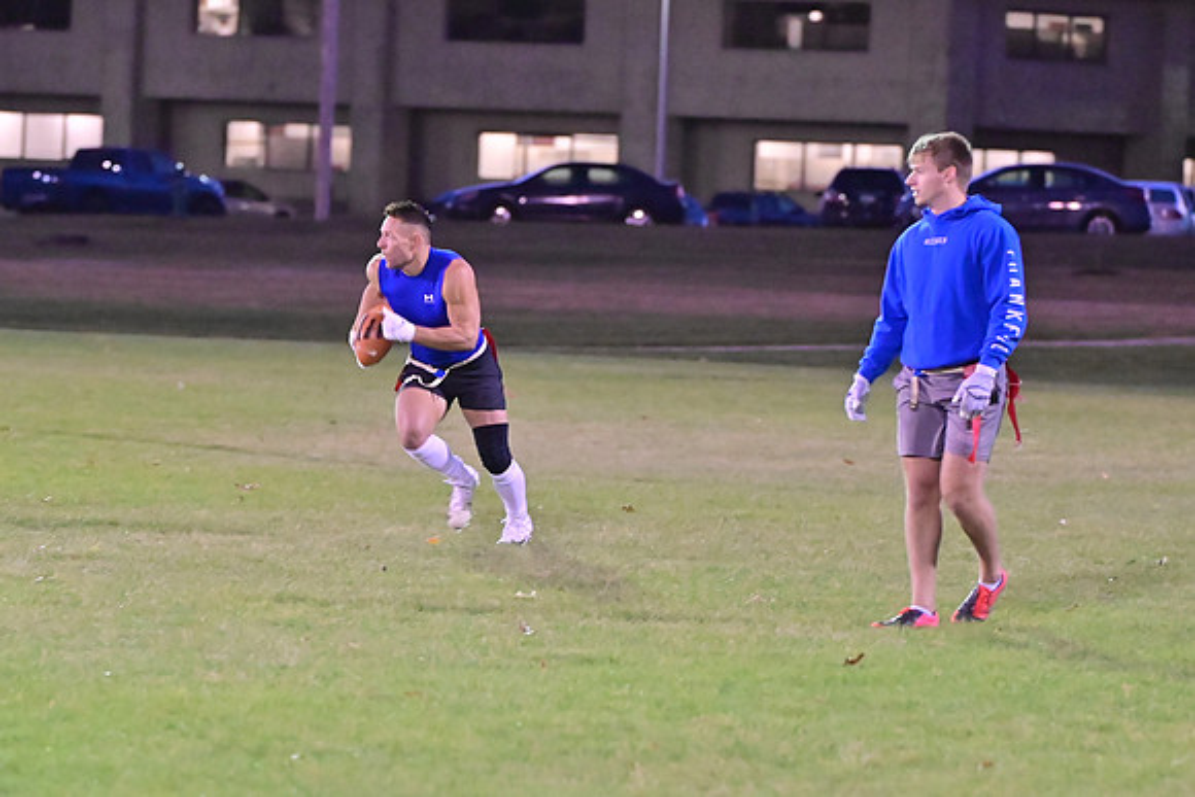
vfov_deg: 6.3
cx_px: 598
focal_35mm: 217
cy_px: 398
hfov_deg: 9.5
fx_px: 7205
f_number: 4
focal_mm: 145
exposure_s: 1/320
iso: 6400
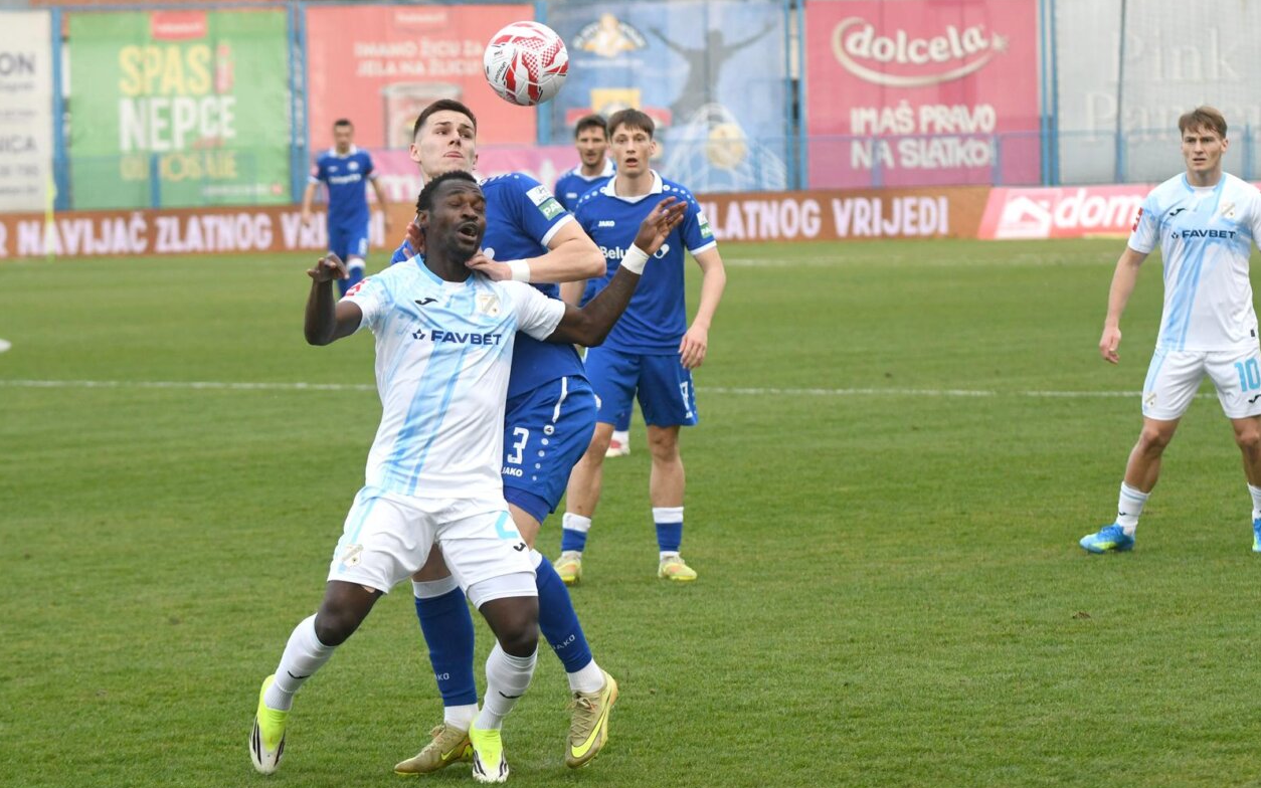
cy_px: 387
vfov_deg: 7.8
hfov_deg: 12.4
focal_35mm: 169
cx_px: 629
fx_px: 5808
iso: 1600
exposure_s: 1/2500
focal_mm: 110
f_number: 4
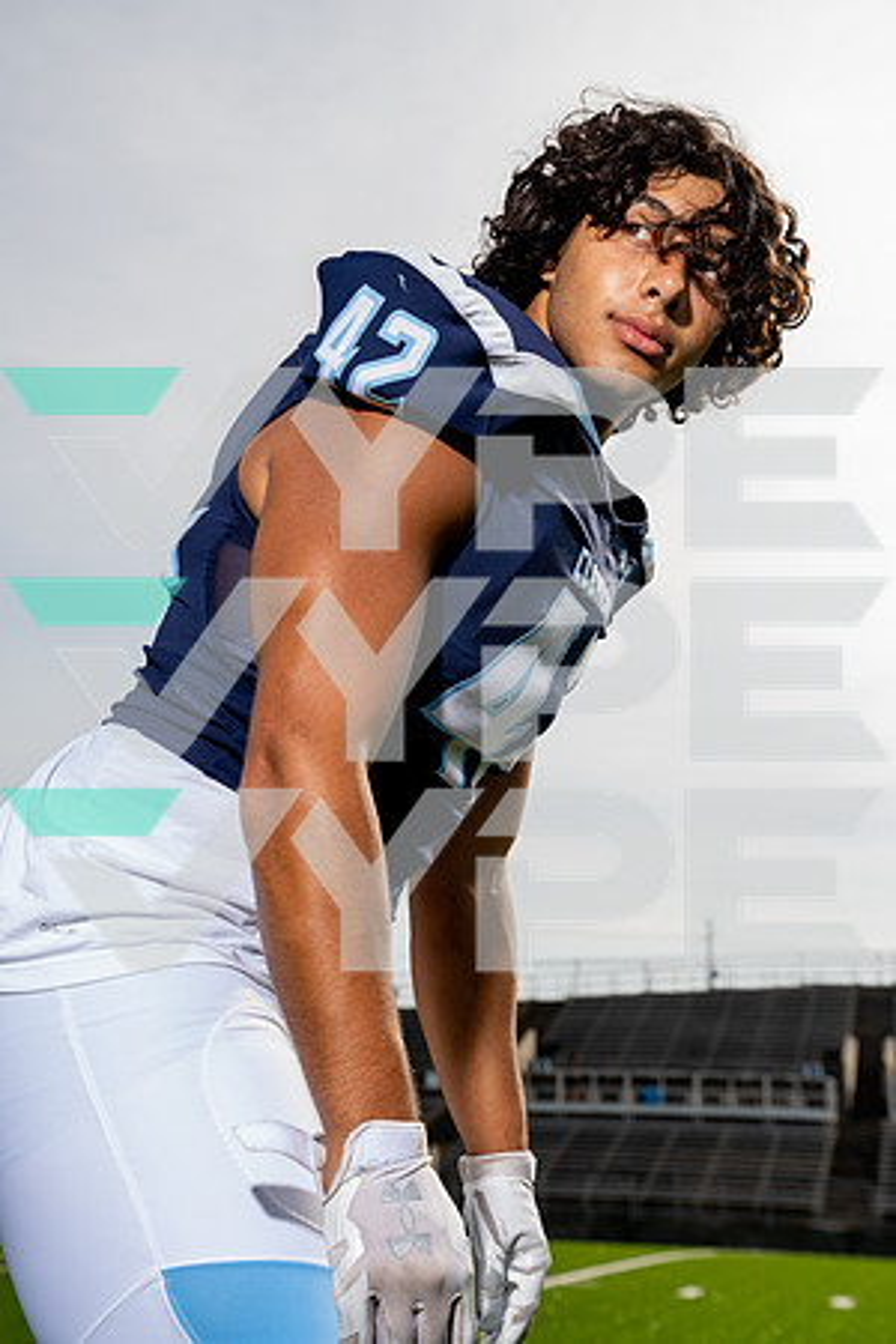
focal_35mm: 54
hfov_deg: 25.1
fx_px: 2016
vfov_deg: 36.9
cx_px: 448
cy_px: 672
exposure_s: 1/250
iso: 100
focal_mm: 54
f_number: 6.3
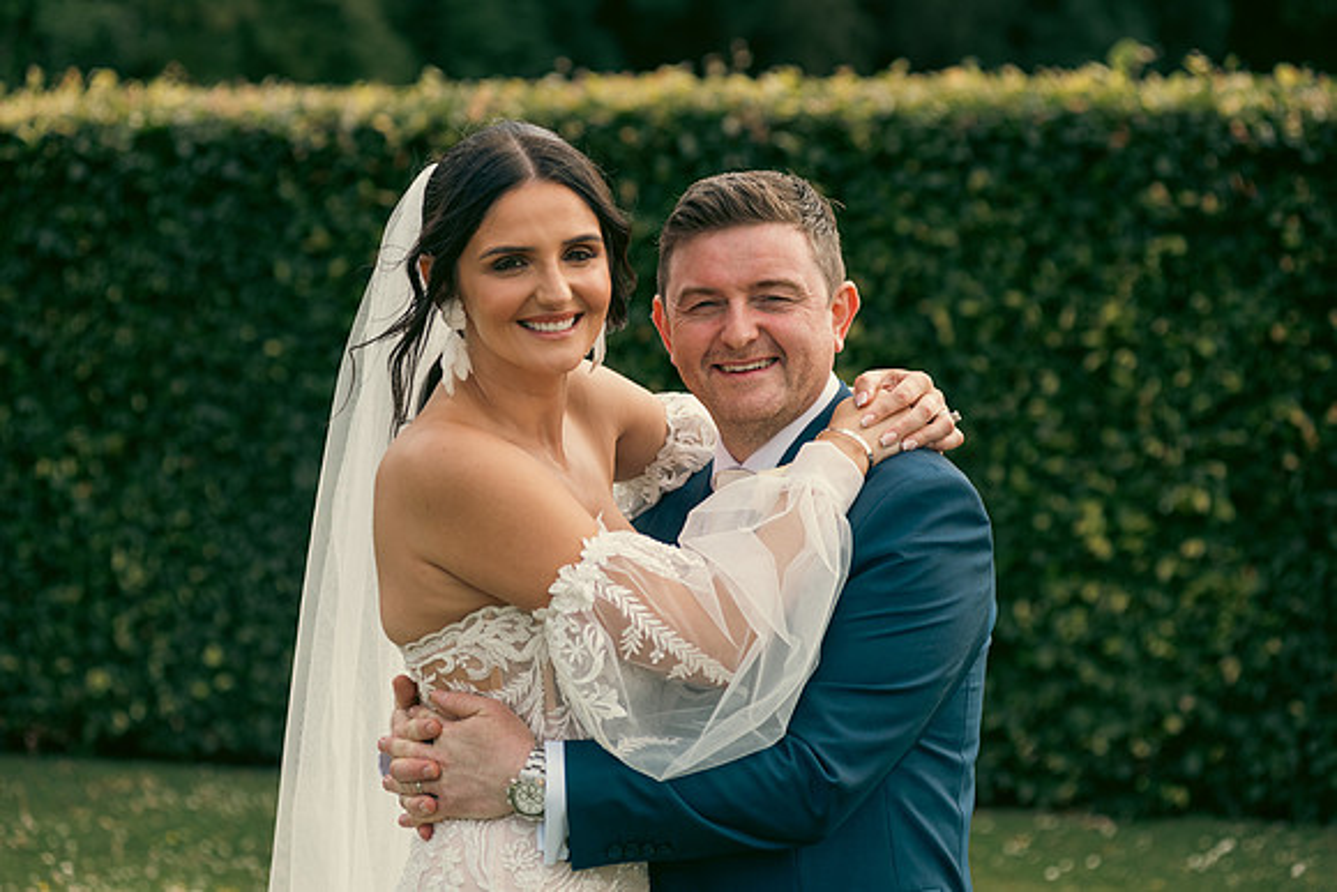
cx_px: 668
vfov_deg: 15.9
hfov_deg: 23.6
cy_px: 446
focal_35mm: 86
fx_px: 3195
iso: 100
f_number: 3.5
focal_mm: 86
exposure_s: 1/320
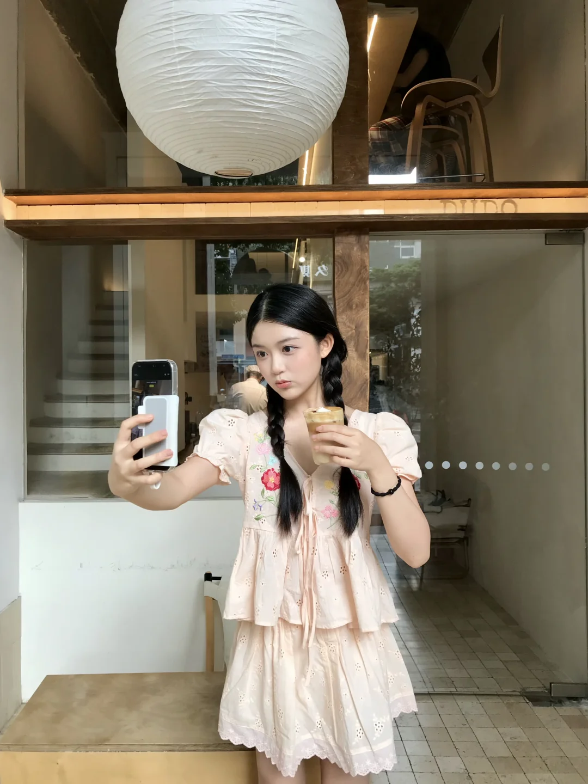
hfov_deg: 49.7
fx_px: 634
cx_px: 294
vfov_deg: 63.4
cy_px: 392
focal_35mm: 28
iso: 25
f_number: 1.8
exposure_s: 1/60
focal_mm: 3.99
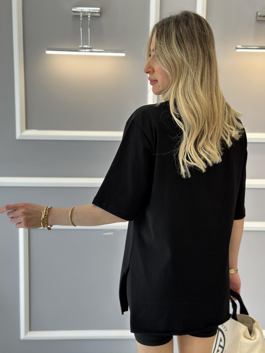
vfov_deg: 39.7
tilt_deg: -9.9
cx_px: 132
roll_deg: -0.9
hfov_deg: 30.3
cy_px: 176
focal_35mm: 48
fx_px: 490
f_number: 1.78
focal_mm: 6.86
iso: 64
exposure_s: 1/120
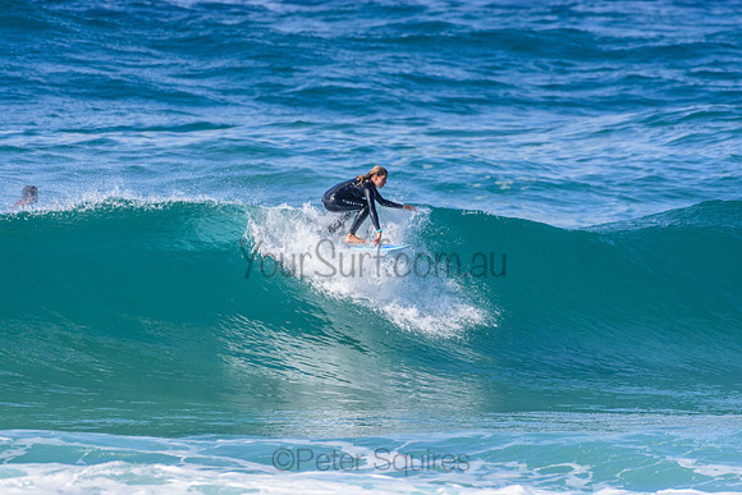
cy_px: 248
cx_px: 371
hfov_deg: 2.7
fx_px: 15461
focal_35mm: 750
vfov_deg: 1.8
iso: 360
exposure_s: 1/2000
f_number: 5.6
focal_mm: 500
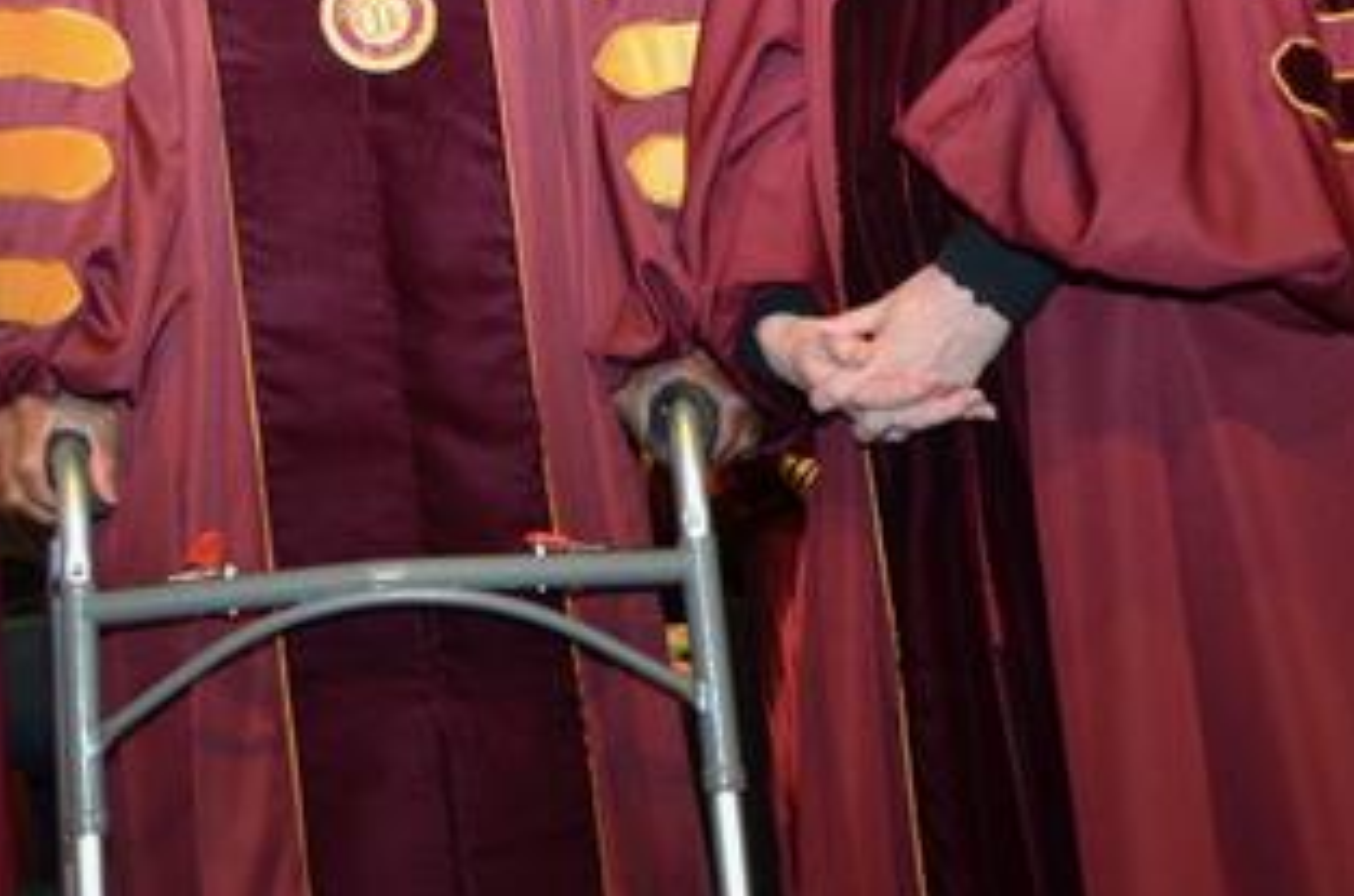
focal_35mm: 92
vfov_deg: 14.6
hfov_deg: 21.7
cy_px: 26
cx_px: 134
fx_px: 3451
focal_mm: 30
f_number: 4.2
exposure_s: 1/60
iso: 800
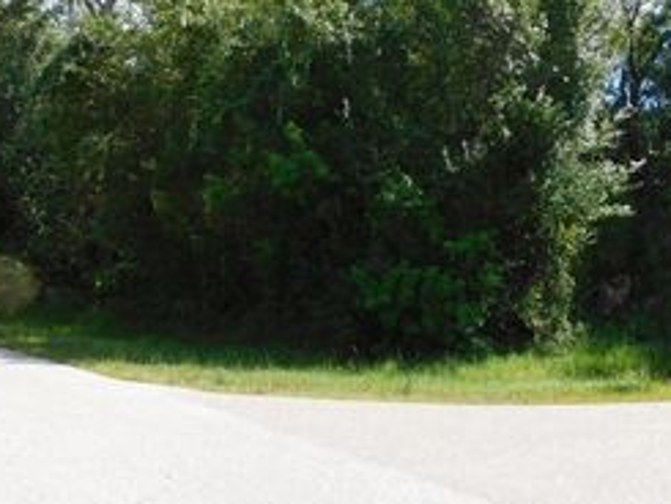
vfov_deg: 29.7
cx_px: 515
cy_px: 226
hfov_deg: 37.8
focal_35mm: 49
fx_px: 950
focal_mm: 4.3
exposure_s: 1/800
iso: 125
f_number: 3.3
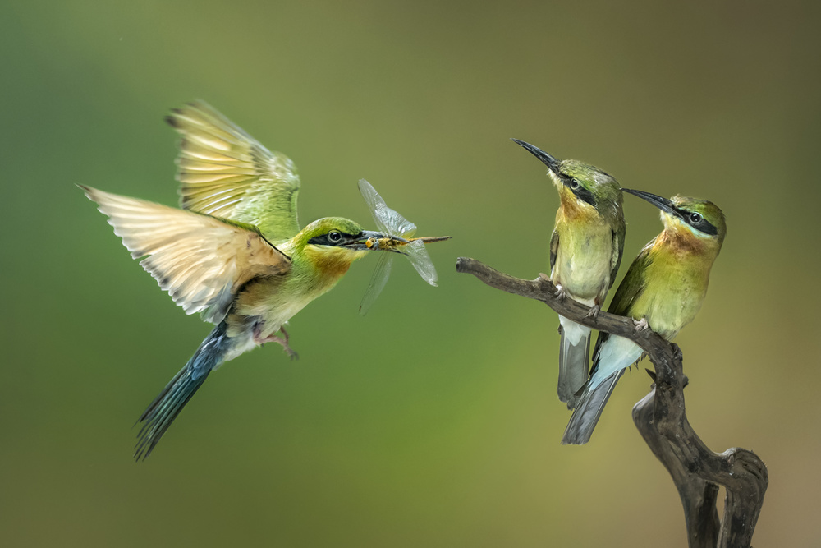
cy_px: 274
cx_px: 410
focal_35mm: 116
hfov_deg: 17.6
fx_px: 2646
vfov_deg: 11.8
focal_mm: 116
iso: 1250
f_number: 7.1
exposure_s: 1/1250
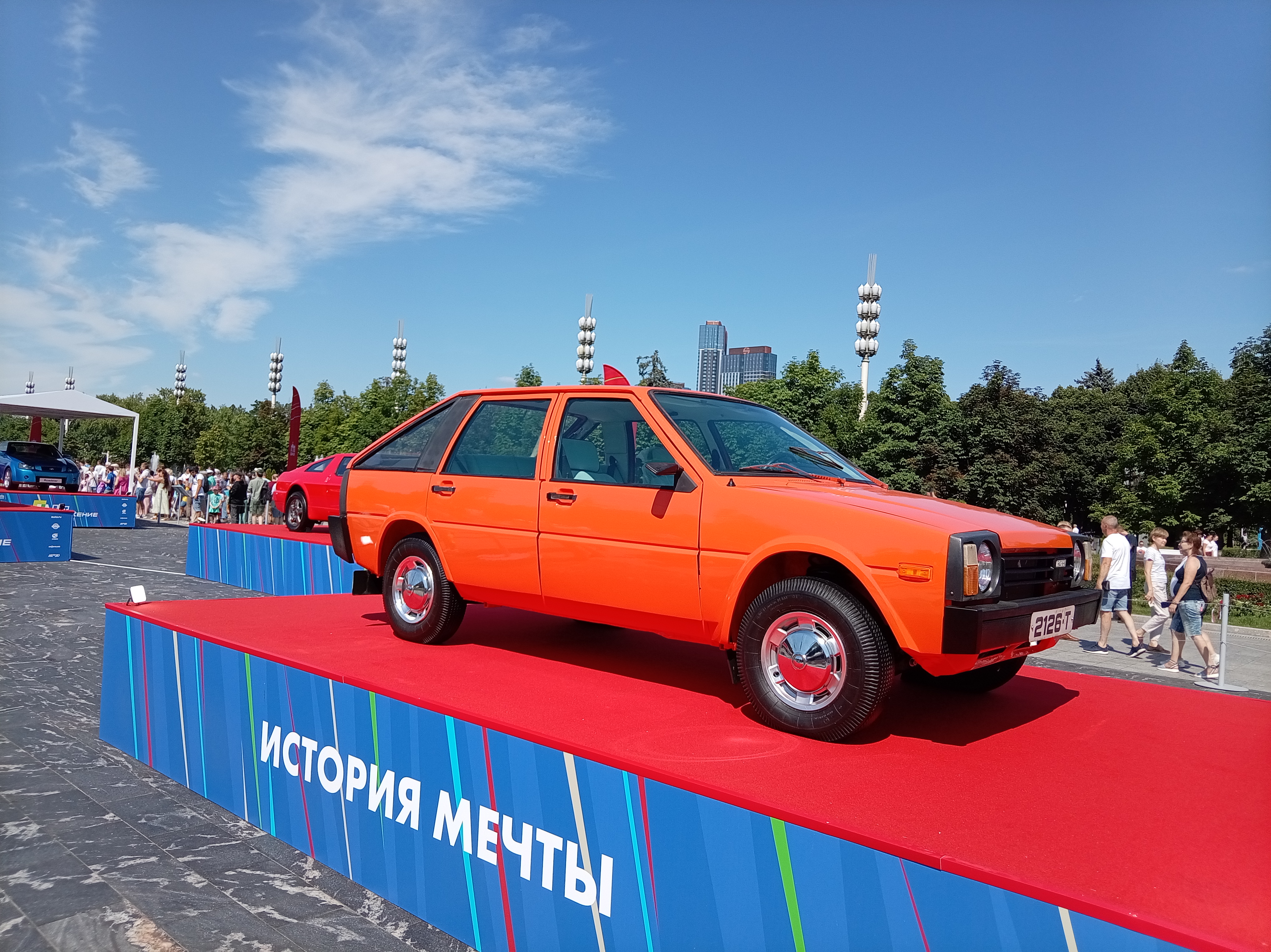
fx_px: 917
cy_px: 476
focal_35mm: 25
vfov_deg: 54.8
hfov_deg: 69.4
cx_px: 636
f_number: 1.8
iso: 100
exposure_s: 1/1912
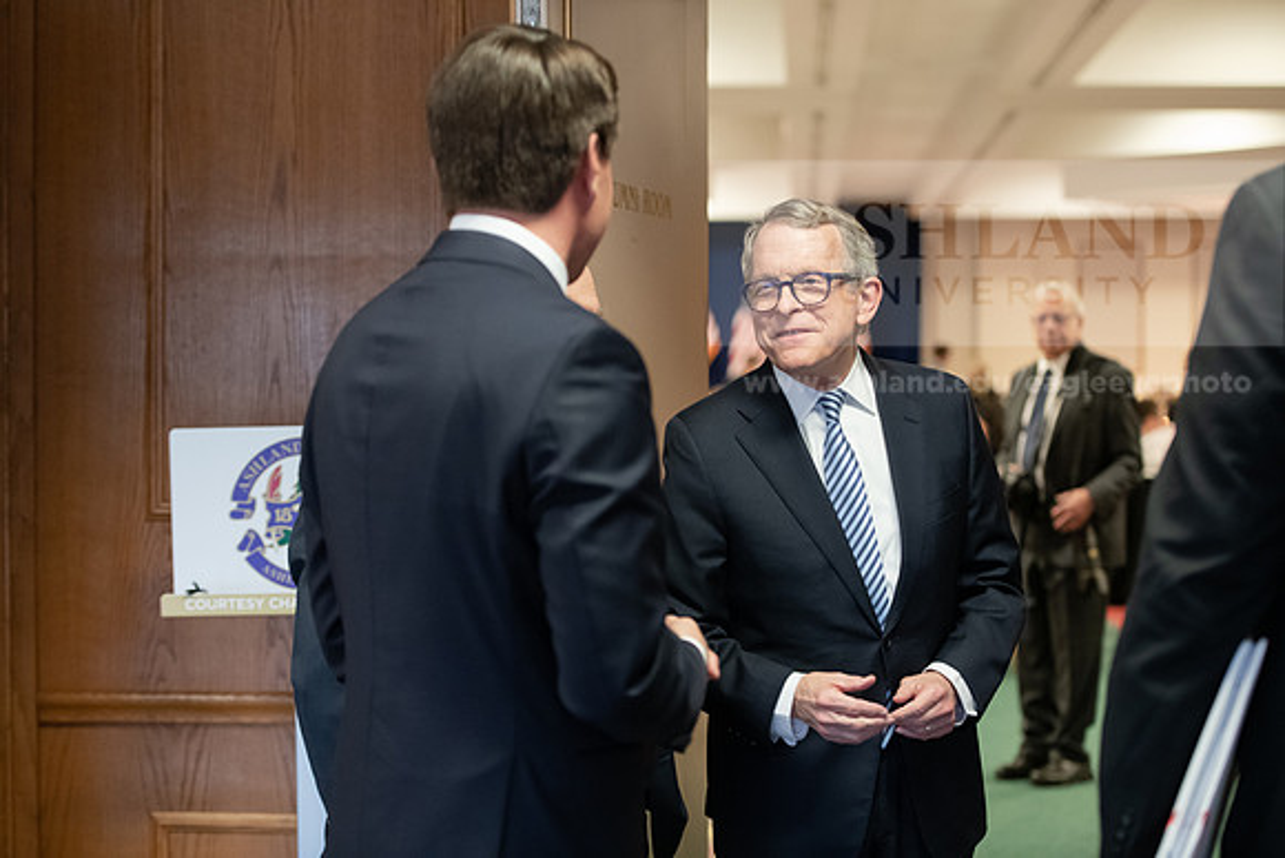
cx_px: 642
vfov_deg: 19.5
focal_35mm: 70
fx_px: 2499
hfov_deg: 28.8
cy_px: 429
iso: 4000
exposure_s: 1/200
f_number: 3.2
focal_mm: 70
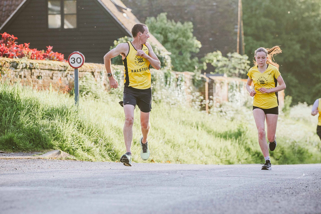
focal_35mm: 232
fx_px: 2069
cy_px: 107
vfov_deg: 5.9
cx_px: 160
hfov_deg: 8.9
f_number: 3.5
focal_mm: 155
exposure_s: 1/1250
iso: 500
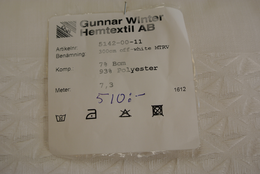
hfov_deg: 44.5
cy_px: 87
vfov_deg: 30.6
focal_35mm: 44
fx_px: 318
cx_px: 130
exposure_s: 1/125
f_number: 5
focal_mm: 16.3
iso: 200
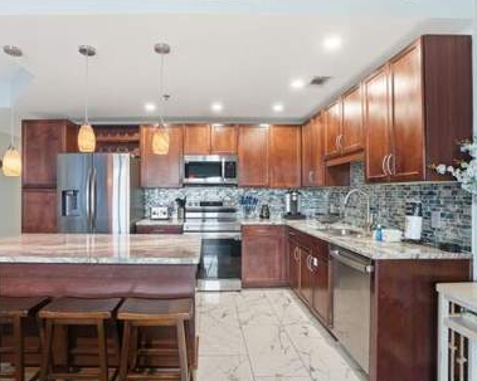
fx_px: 268
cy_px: 186
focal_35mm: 19
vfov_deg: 70.8
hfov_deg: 82.9
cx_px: 209
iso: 320
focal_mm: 16
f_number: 8
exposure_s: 1/30
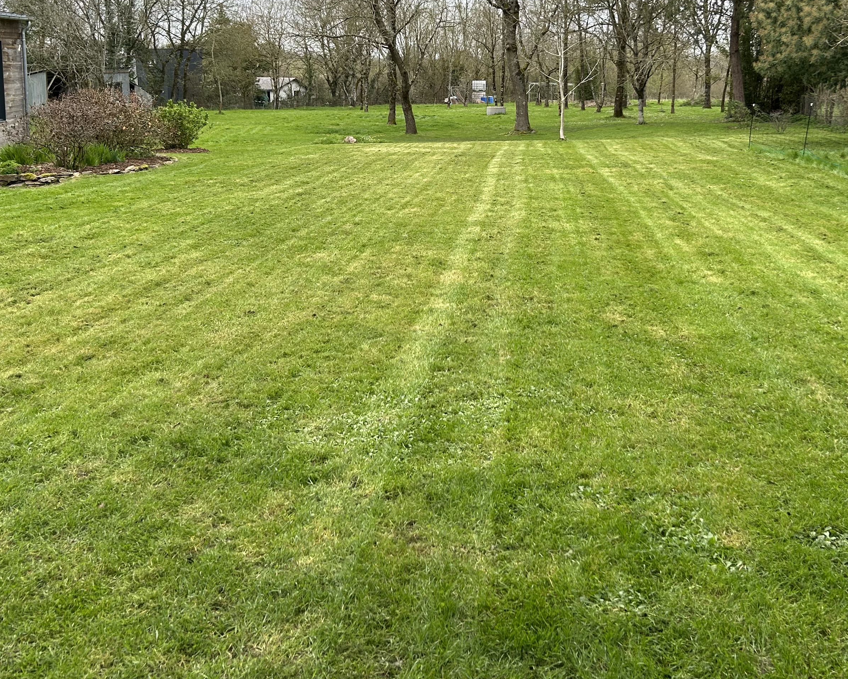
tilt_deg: -7.1
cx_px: 466
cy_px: 175
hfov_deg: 42.8
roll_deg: +0.1
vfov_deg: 34.2
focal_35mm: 43
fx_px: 1079
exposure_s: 1/539
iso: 50
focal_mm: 5.7
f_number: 1.5
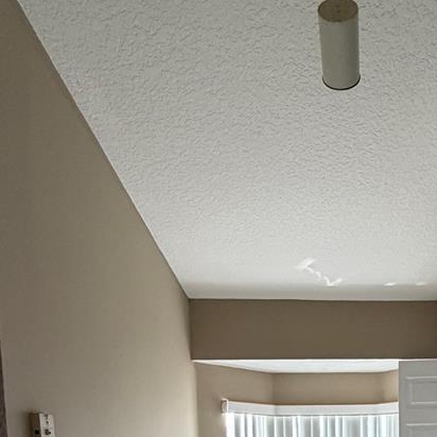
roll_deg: +0.3
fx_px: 514
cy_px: 502
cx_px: 359
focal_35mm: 36
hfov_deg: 43.6
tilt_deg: -5.4
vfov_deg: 37.1
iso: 320
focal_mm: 2.22
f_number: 2.2
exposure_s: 1/120
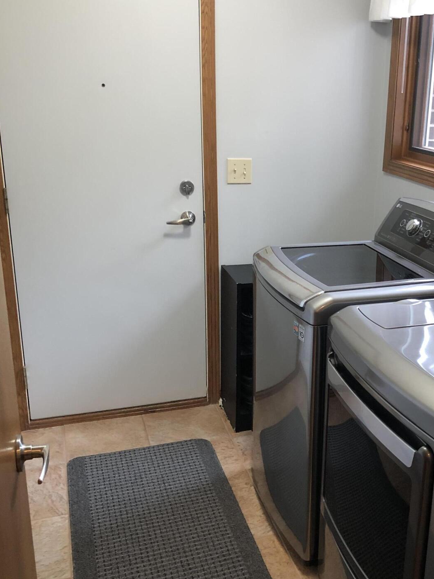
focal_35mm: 40
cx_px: 302
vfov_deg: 46.8
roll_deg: -1.8
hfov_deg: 35.5
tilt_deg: -18.1
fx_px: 669
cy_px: 281
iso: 50
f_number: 1.8
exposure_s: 1/15
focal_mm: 3.99
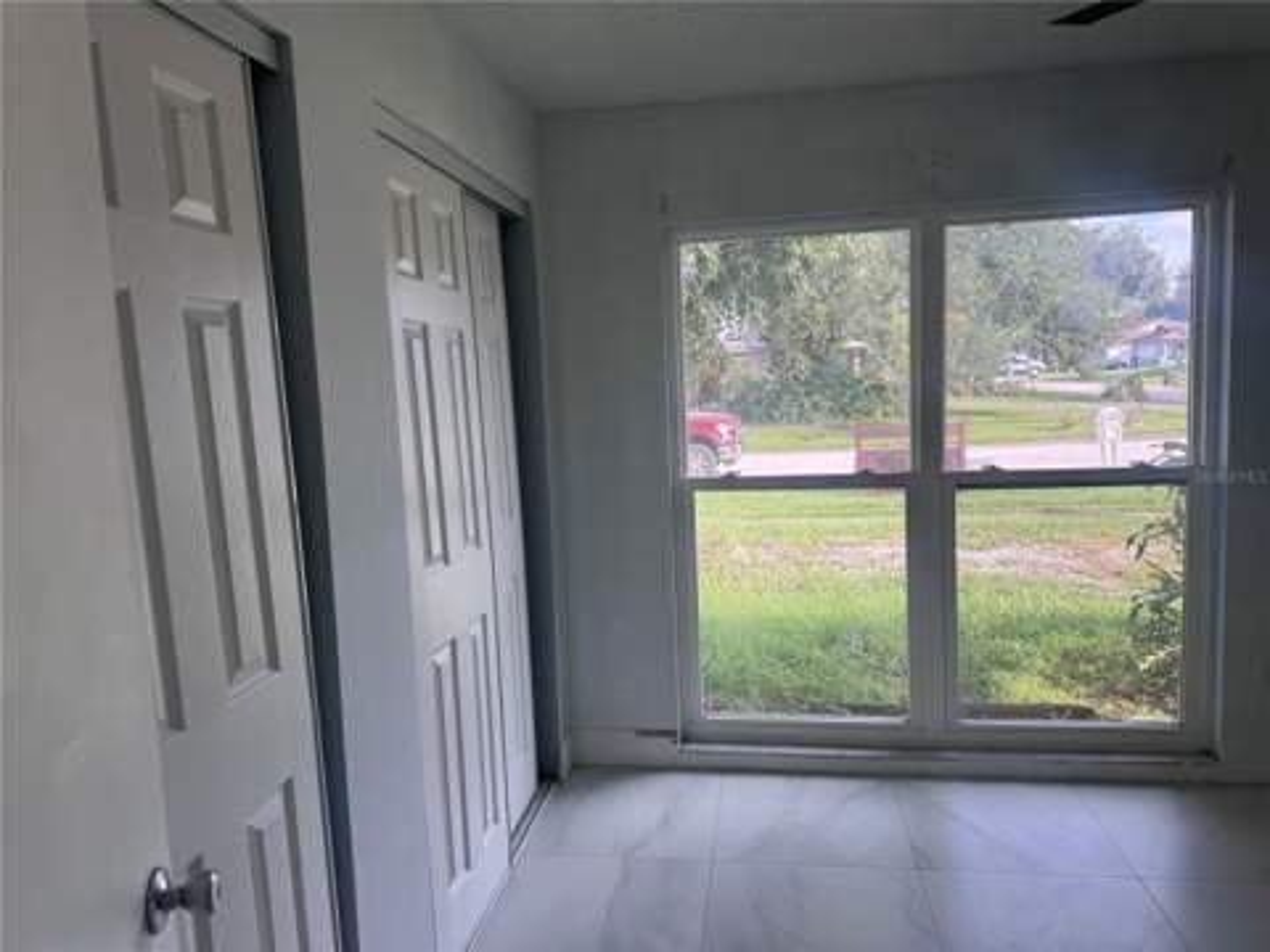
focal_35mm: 24
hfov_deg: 71.6
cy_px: 476
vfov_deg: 56.8
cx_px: 635
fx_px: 881
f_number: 1.78
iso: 80
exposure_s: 1/470
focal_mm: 6.76
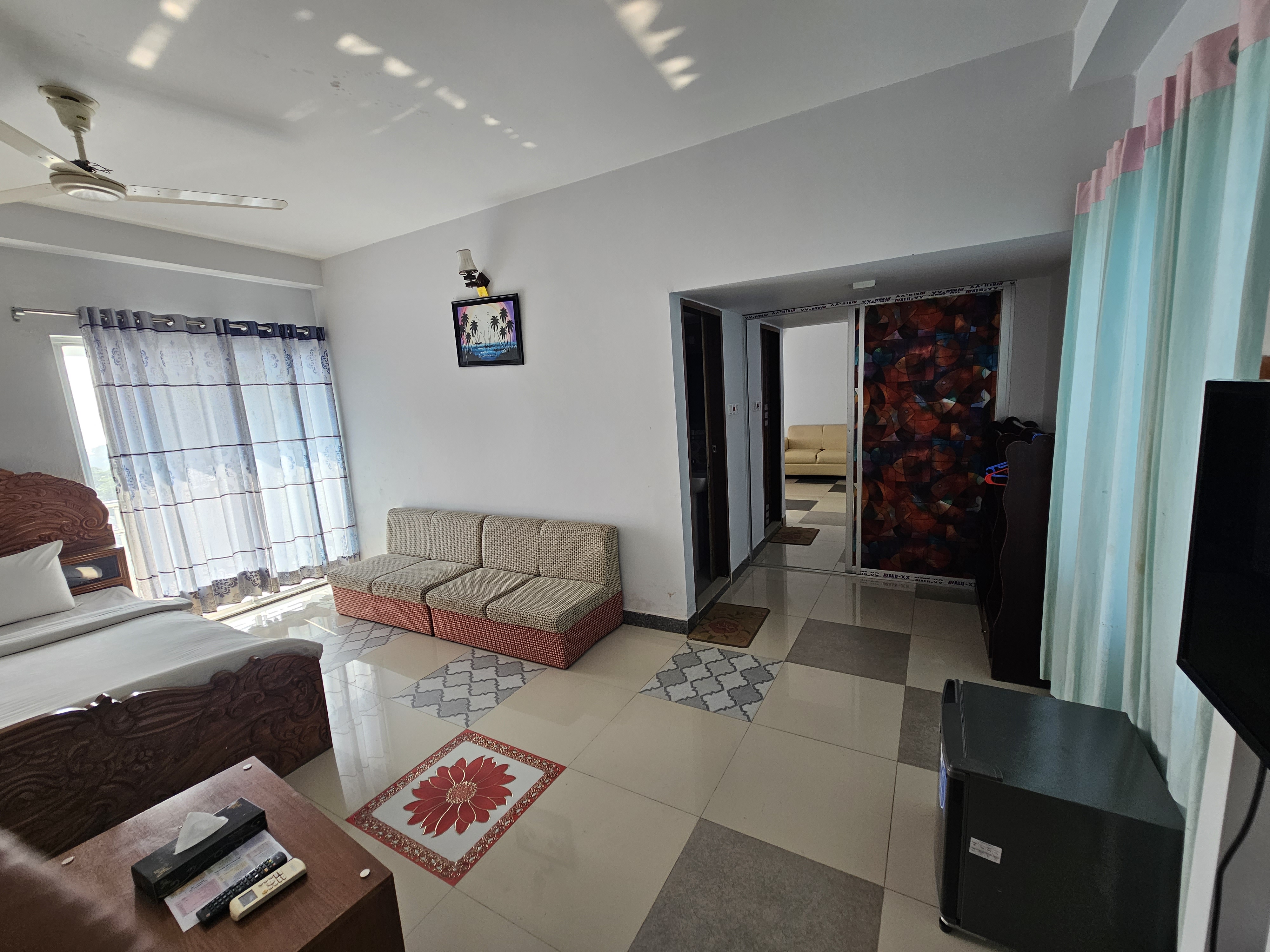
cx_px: 635
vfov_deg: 89.9
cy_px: 476
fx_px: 477
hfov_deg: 106.2
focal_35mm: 13
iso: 64
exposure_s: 1/50
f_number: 2.2
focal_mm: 2.2
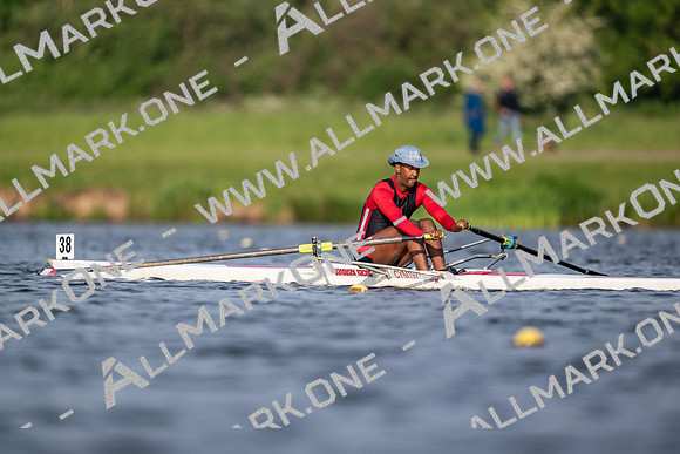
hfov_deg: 3.4
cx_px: 340
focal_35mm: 600
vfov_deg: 2.3
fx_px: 11335
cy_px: 227
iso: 220
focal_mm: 600
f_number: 4
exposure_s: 1/2500
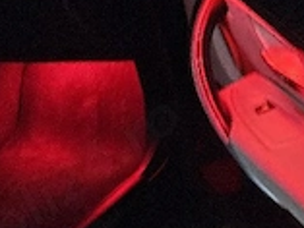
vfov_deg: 16.6
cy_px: 205
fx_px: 773
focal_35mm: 88
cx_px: -170
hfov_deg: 19.1
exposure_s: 1/16.7
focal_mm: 5.4
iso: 4000
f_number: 1.8
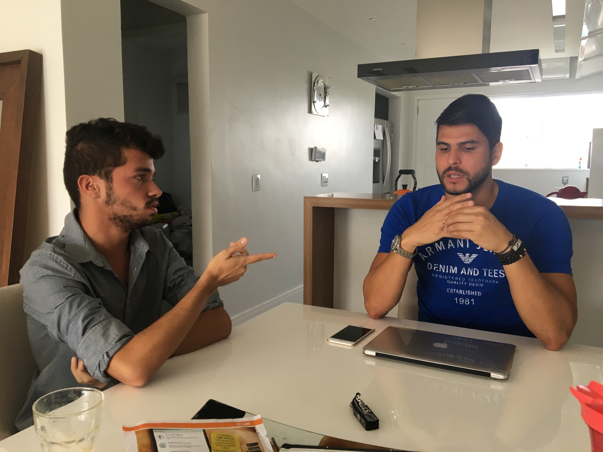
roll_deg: -0.5
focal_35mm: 29
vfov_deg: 48.2
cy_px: 226
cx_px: 302
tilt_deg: -6.5
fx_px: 505
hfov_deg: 61.7
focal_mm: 4.15
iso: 25
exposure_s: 1/30
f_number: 2.2
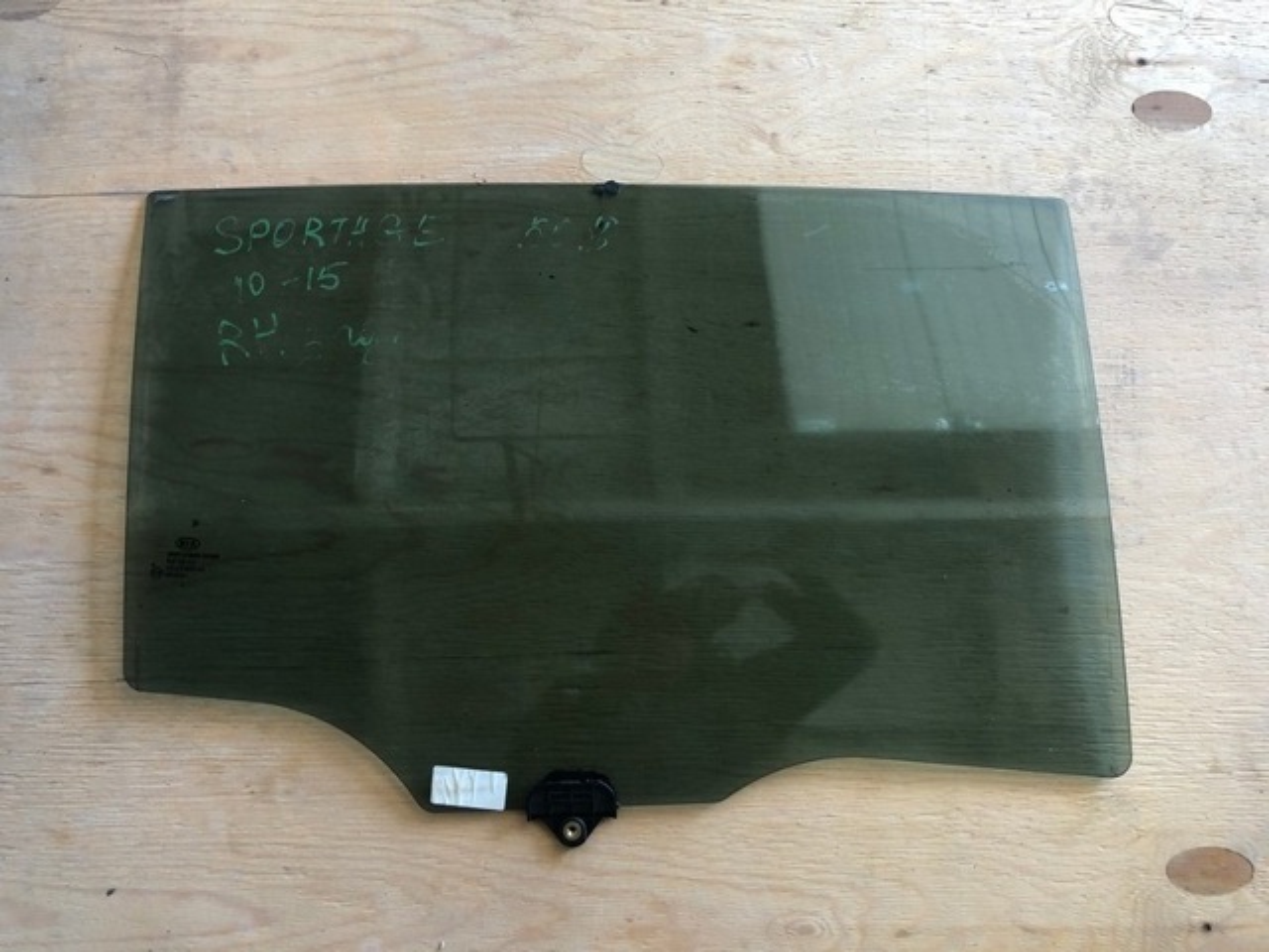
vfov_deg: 49.7
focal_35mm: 28
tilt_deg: -82.0
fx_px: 1026
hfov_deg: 63.4
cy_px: 476
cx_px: 634
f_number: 1.8
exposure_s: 1/40
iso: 25
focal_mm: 4
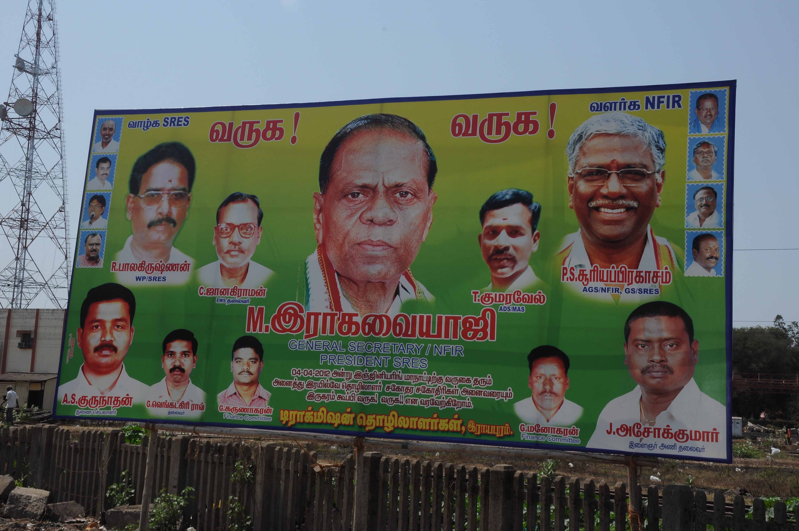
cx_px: 400
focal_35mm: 48
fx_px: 1064
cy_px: 266
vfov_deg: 28.0
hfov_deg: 41.2
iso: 250
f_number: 25
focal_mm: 32
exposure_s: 1/160
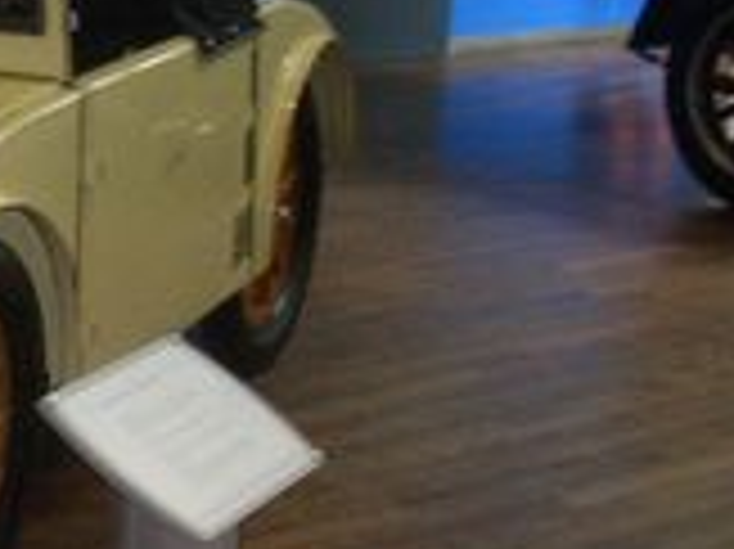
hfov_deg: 17.2
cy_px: 270
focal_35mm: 106
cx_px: -266
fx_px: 2246
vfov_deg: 13.9
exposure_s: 1/40
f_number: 4
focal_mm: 4.8
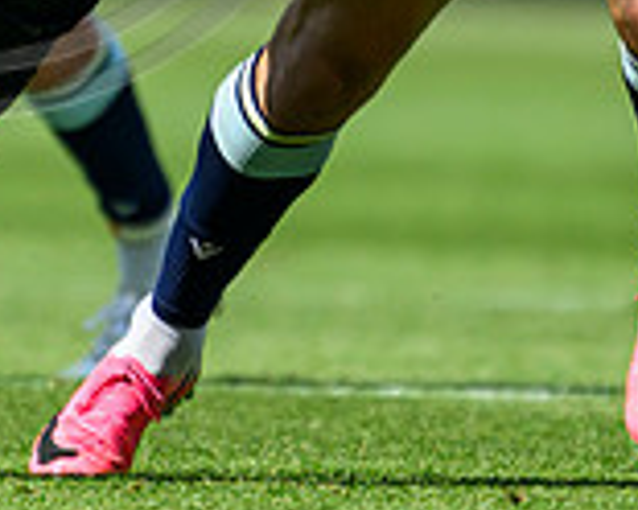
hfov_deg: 0.7
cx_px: 77
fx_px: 51775
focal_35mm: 2742
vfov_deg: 0.6
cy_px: -249
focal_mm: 560
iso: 250
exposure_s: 1/2000
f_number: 4
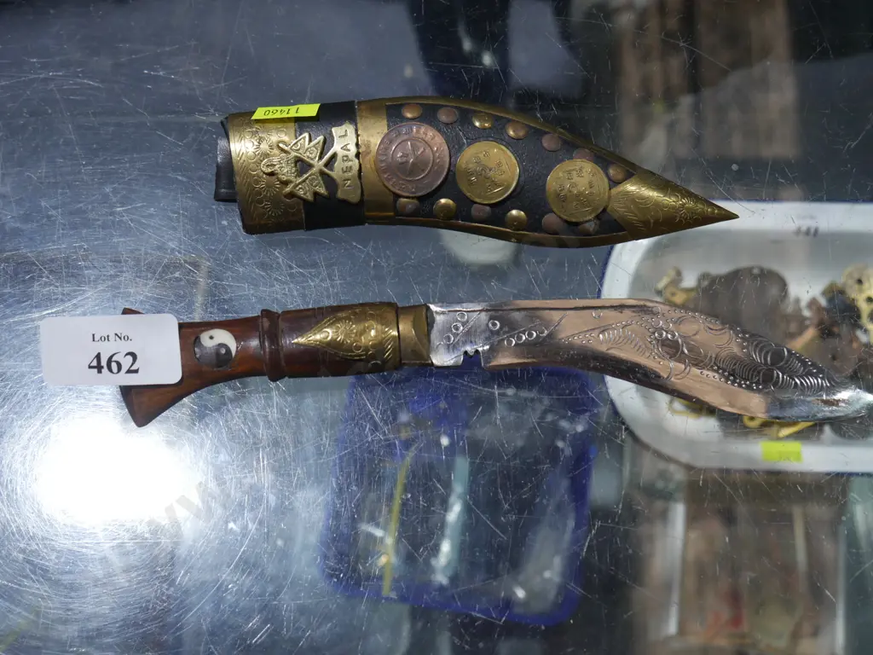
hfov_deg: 44.8
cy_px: 328
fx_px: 1059
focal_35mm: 42
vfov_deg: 34.3
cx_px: 436
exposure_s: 1/60
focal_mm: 21
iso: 320
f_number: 5
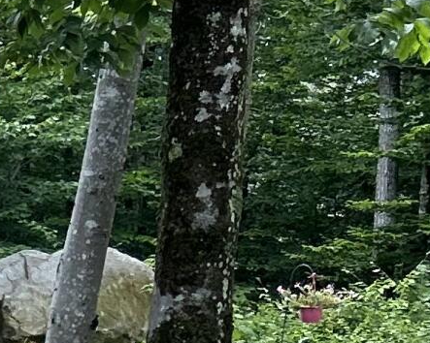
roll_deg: -2.3
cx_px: -821
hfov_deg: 9.2
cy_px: 486
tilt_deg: -4.5
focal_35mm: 172
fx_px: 2188
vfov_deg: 8.8
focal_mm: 5.7
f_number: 1.5
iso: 50
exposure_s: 1/718
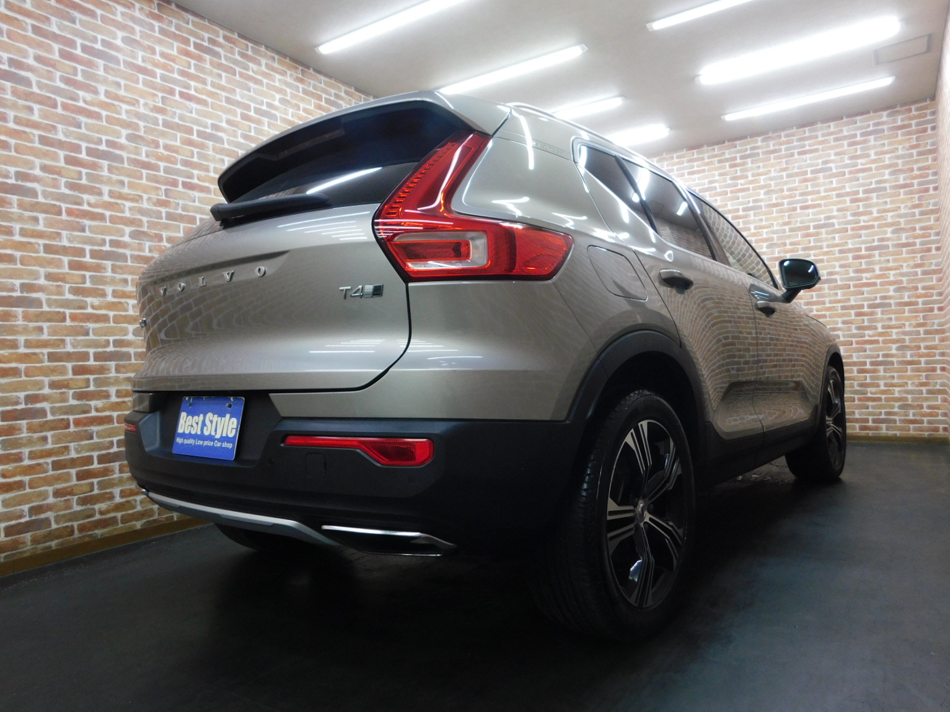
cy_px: 364
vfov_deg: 56.8
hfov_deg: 71.6
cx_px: 477
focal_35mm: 24
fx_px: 659
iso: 200
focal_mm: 4
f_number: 3
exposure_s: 1/30
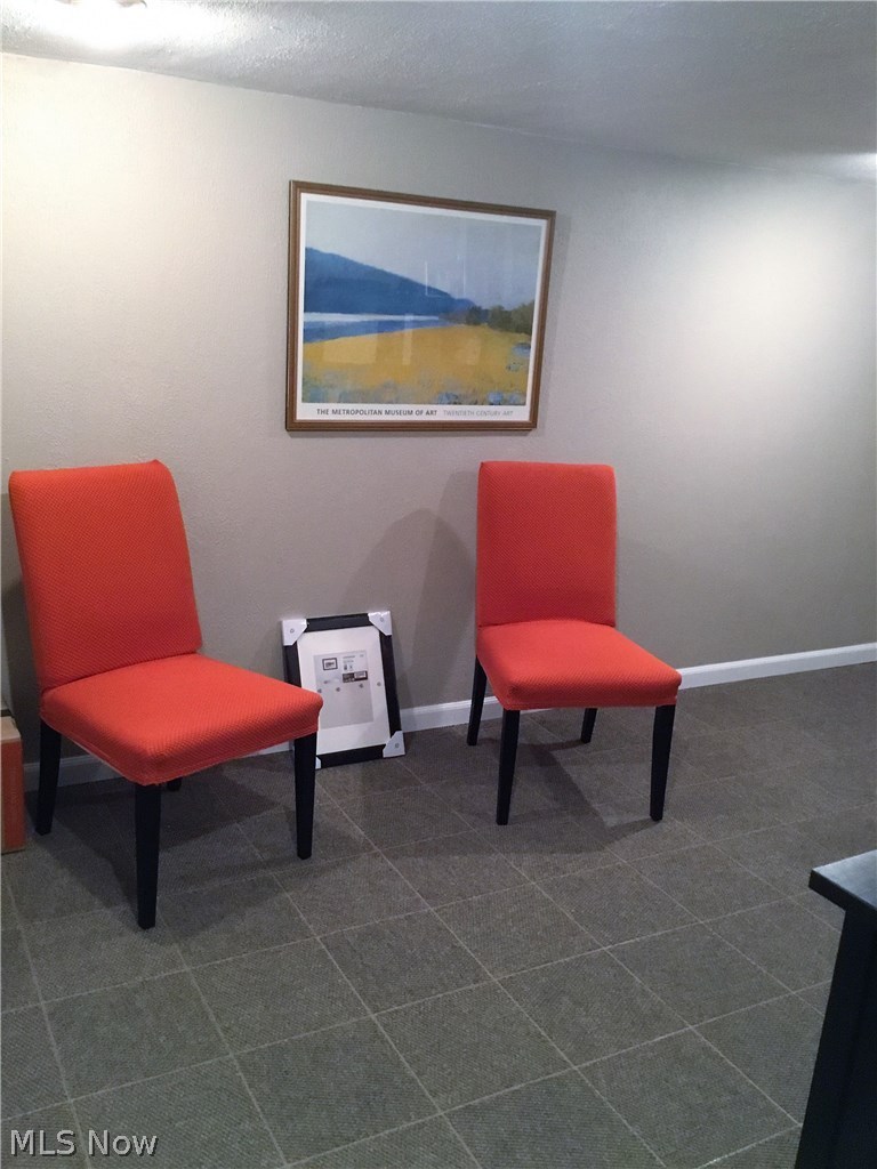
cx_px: 438
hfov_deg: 45.4
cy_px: 584
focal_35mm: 31
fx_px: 1047
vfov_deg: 58.4
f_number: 2.4
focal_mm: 3.3
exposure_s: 1/17
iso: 200
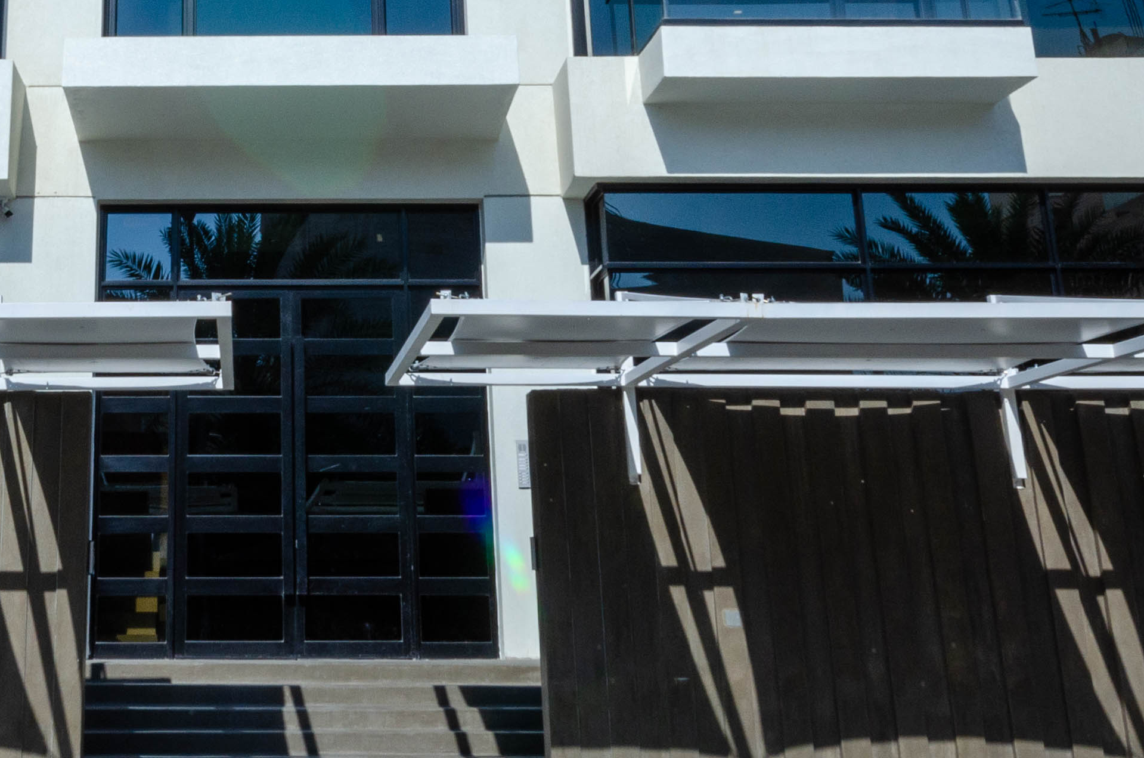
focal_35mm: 53
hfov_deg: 36.5
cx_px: 252
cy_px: -8
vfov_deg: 24.2
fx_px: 1681
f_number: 20
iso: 100
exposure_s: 1/200
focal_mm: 14
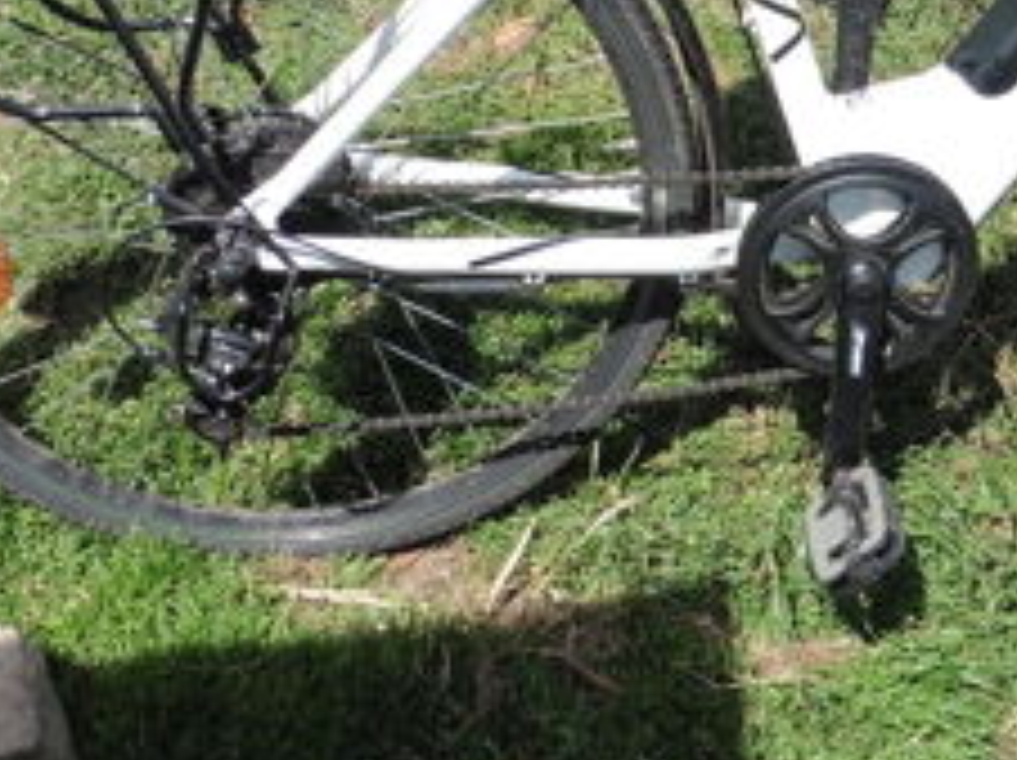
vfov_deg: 26.7
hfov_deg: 36.3
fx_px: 1497
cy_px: -27
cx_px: 814
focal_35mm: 51
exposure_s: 1/640
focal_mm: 4.3
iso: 100
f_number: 4
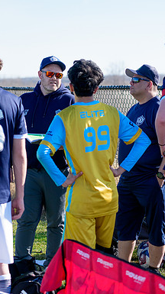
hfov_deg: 7.7
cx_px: 39
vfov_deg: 13.6
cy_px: 147
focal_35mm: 158
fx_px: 1231
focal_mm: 100
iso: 320
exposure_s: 1/1250
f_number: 4.5
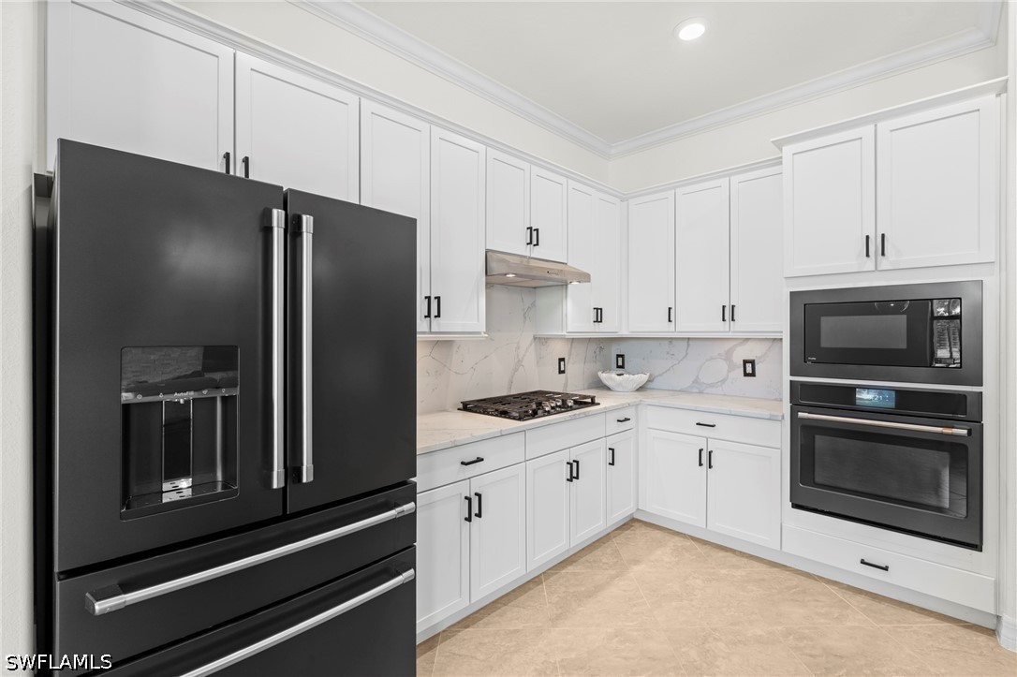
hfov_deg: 96.8
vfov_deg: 73.7
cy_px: 338
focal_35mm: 16
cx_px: 508
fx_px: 452
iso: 200
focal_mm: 16
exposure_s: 1/1.67
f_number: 9
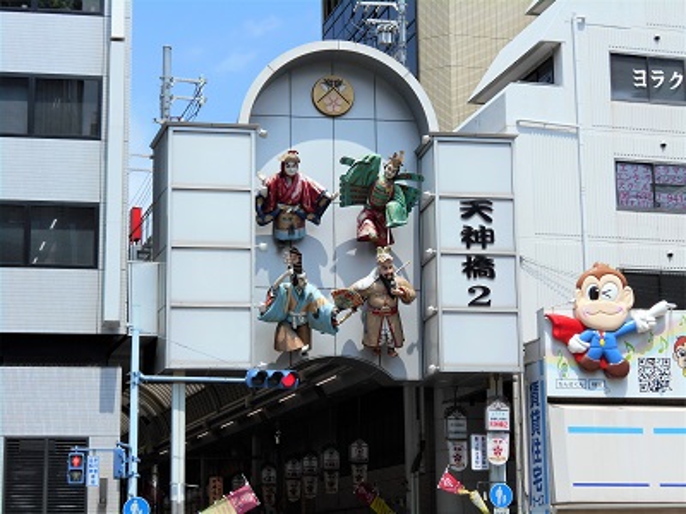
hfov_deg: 26.0
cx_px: 343
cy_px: 257
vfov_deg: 19.6
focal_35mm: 75
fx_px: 1486
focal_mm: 13.5
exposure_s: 1/500
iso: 80
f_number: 5.8
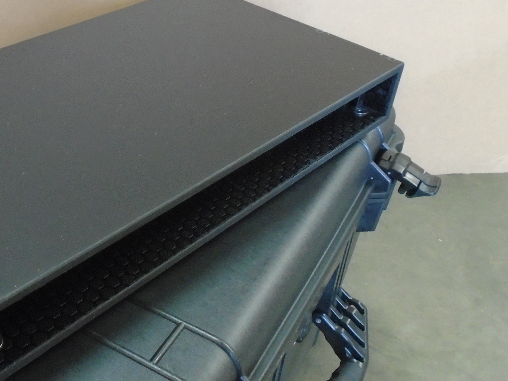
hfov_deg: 41.8
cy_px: 143
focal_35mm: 44
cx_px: 132
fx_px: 646
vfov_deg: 32.7
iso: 400
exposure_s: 1/15
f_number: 3.2
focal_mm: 4.6
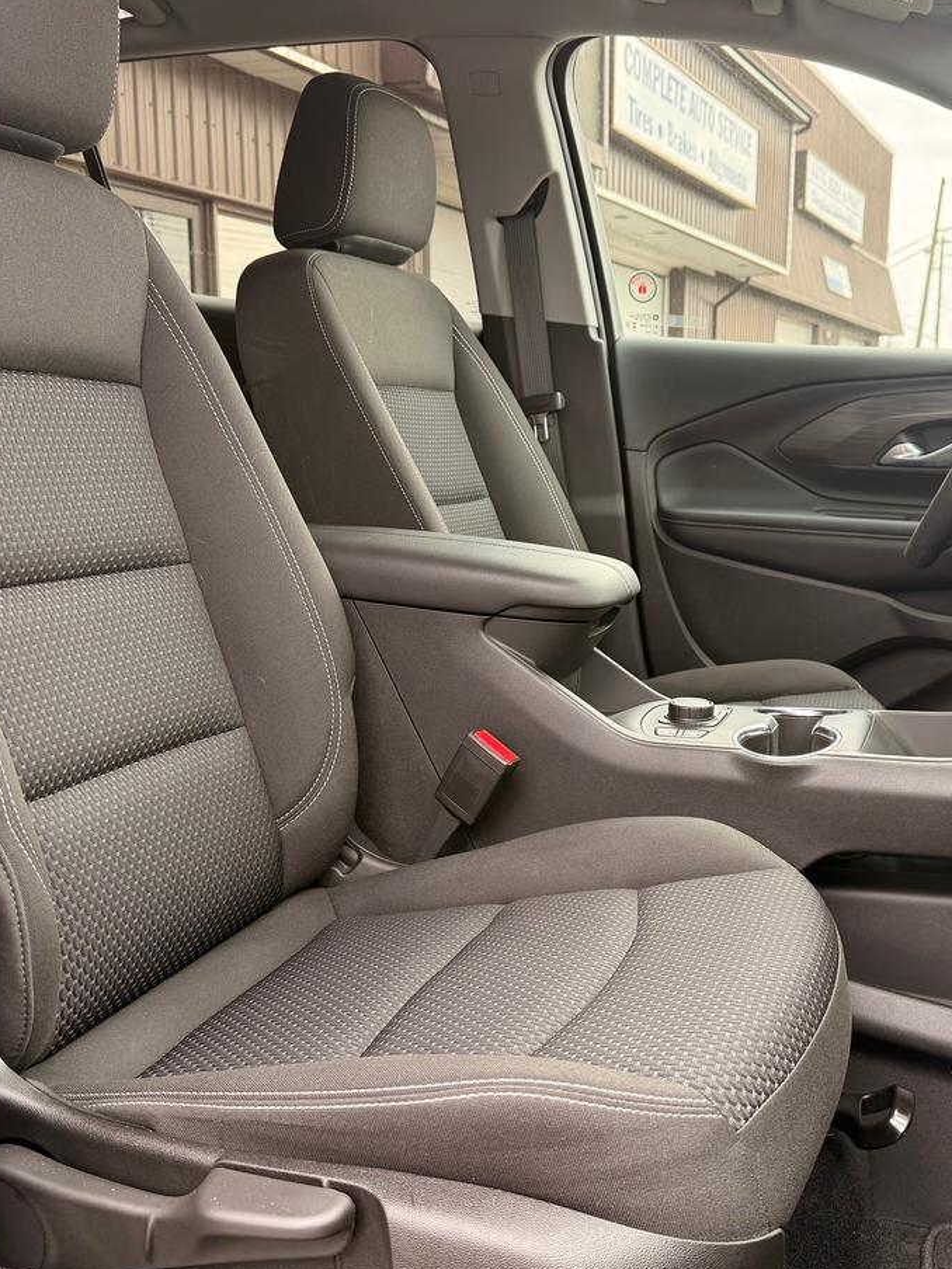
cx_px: 570
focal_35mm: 34
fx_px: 1247
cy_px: 670
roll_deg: -0.3
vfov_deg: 53.9
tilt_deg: -10.1
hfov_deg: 41.6
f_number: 1.78
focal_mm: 6.76
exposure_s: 1/302
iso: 100
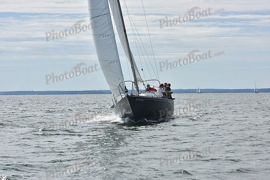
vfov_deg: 13.7
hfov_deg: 20.4
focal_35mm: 100
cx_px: 135
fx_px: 750
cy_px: 90
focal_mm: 100
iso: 320
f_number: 11
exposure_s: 1/1000
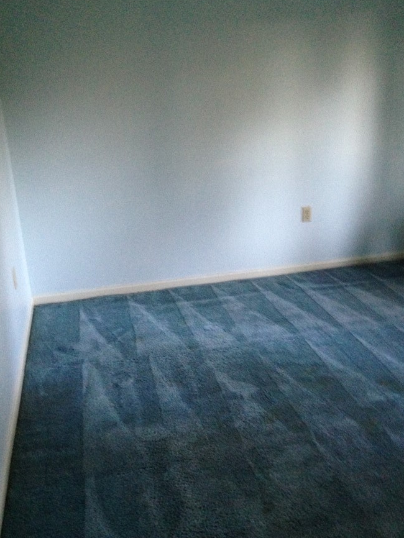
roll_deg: +1.0
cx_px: 195
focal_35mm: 39
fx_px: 607
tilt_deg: -19.1
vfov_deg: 47.8
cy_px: 259
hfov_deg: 36.8
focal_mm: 4.12
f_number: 2.4
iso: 400
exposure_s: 1/17
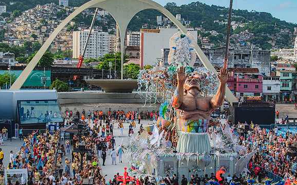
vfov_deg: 18.1
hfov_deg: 28.6
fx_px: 583
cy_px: 87
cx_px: 149
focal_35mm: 72
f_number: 5.6
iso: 200
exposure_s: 1/800
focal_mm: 70
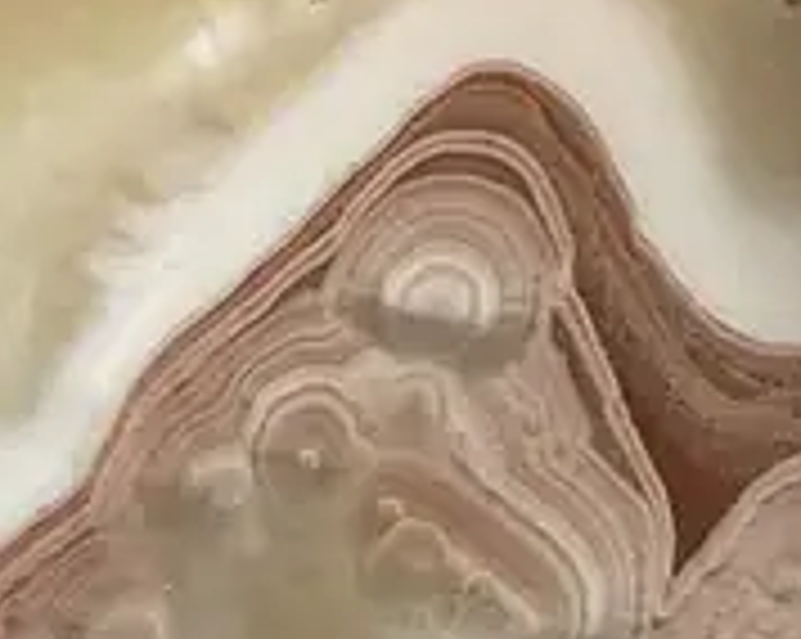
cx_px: 1838
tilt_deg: -68.9
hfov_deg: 10.7
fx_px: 3718
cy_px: -1089
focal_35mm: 157
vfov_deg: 8.6
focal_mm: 4.2
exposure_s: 1/121
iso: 50
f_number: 1.6
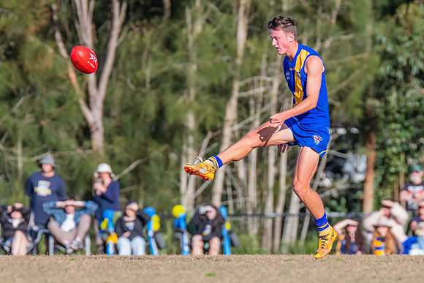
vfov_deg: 2.0
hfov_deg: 3.1
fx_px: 7949
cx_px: 319
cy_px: 129
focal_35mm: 675
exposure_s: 1/2000
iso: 800
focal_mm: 420
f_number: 7.1
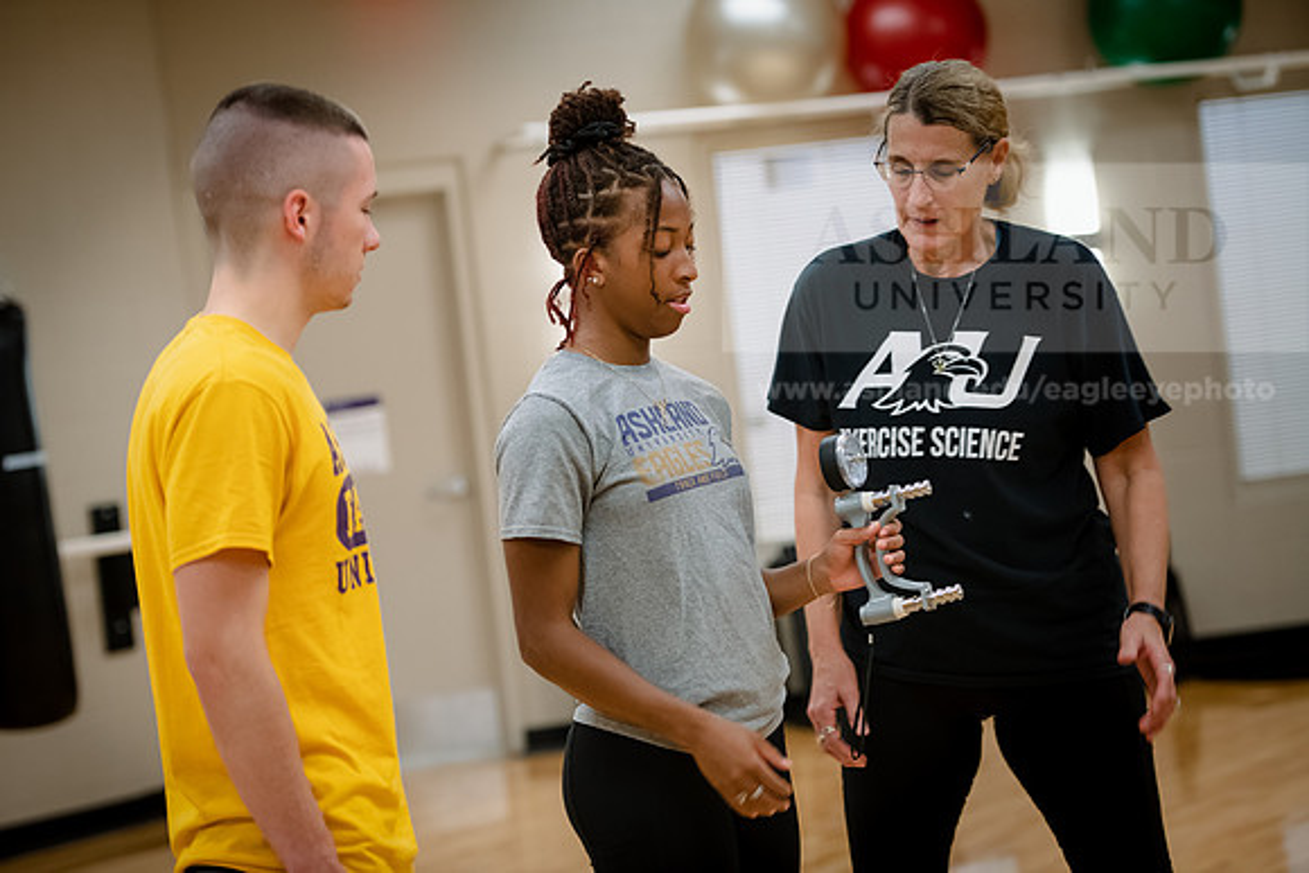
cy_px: 436
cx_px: 654
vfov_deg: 14.4
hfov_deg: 21.5
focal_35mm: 95
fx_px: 3455
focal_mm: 95
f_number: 3.2
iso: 1250
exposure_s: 1/160
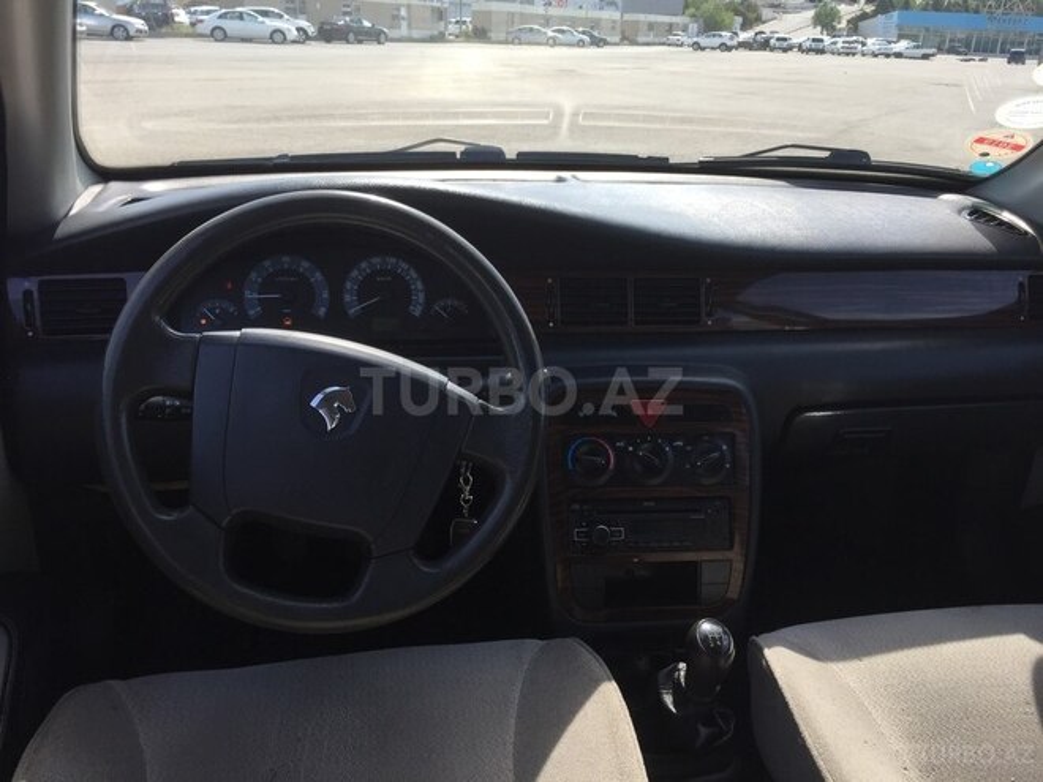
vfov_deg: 48.2
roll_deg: -1.6
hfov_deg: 61.7
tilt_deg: -21.0
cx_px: 522
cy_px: 391
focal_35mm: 29
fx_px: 874
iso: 32
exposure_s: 1/527
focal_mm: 4.15
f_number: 2.2
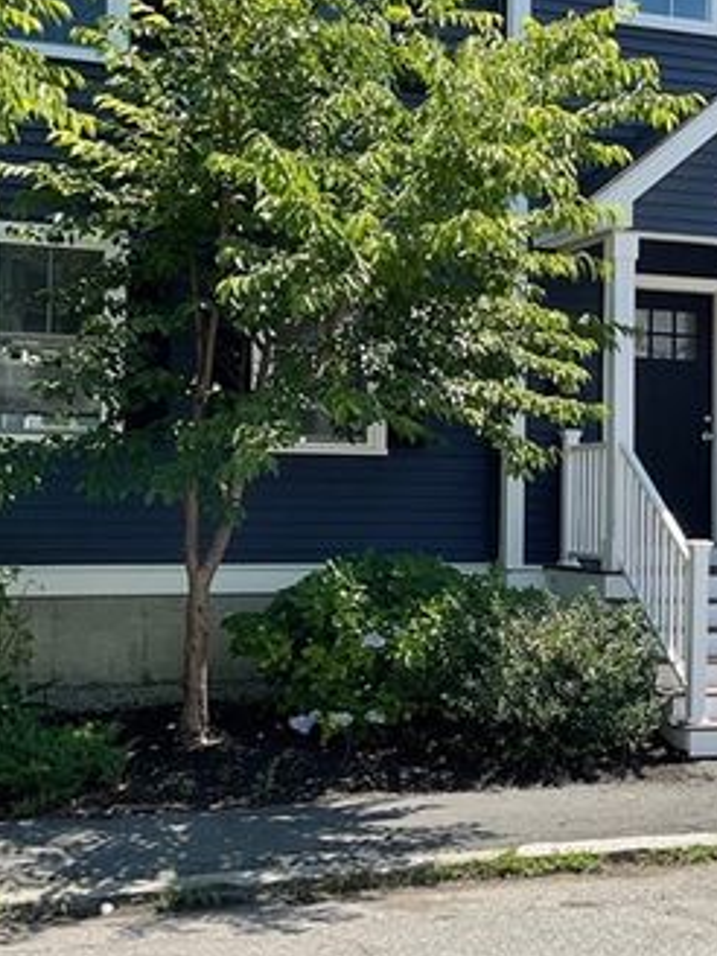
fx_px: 1629
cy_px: 465
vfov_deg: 32.7
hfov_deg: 24.4
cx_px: 580
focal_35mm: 59
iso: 16
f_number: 1.8
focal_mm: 3
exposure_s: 1/1250
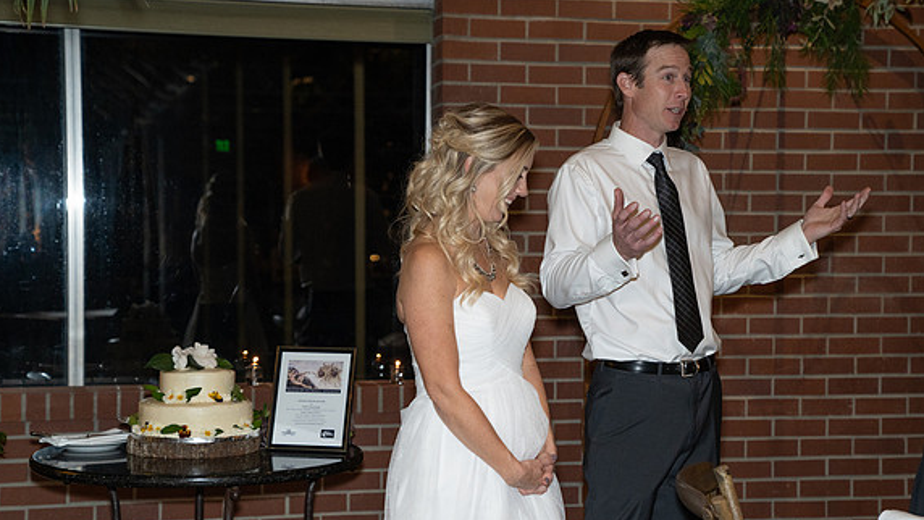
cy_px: 296
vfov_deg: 17.7
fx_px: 1666
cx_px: 459
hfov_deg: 31.0
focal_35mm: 68
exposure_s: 1/125
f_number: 3.5
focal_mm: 64
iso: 2500
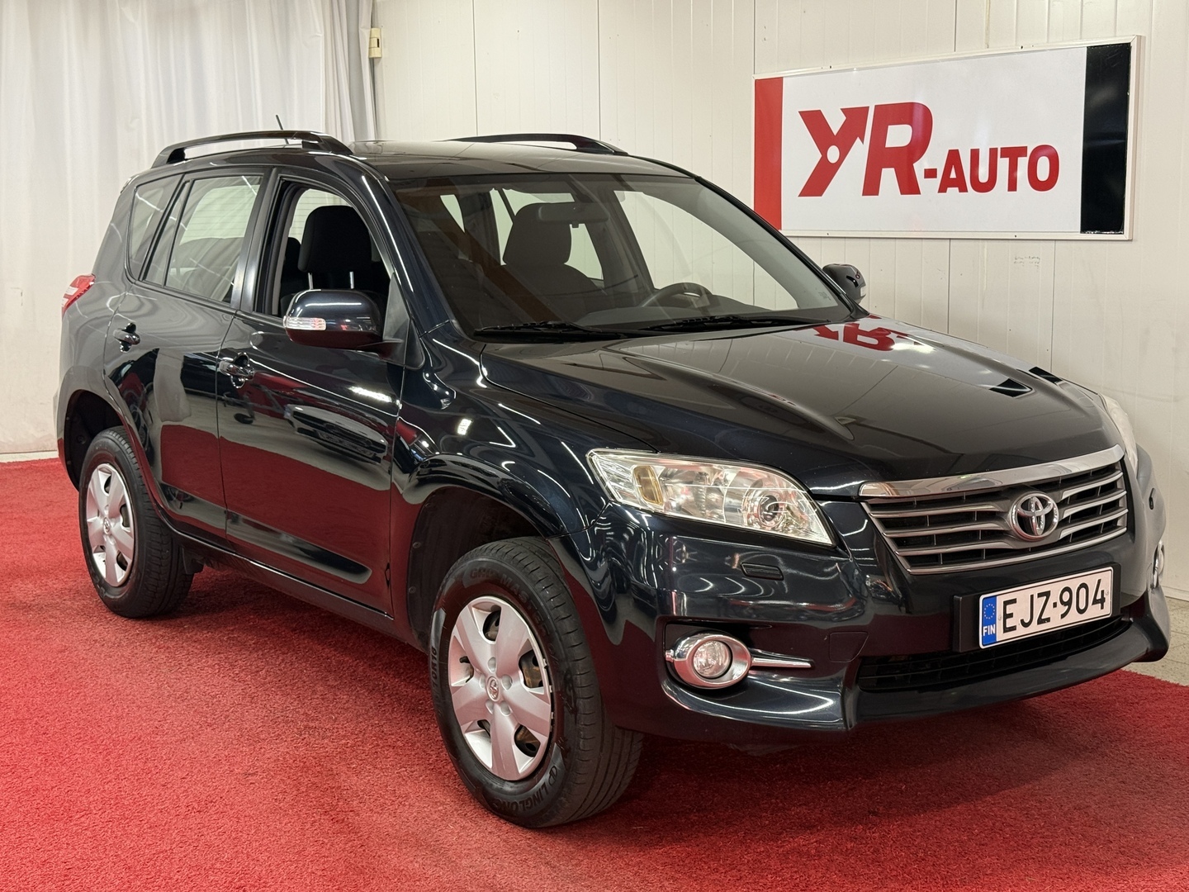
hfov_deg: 39.7
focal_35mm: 48
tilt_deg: -7.9
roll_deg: -0.2
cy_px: 446
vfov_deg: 30.3
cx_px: 594
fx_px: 1649
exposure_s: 1/66
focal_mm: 6.76
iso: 100
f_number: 1.78
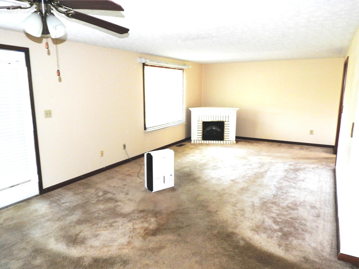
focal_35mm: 24
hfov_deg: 71.6
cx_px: 180
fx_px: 249
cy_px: 134
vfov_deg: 56.8
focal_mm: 4.3
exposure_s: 1/30
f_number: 3.3
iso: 200
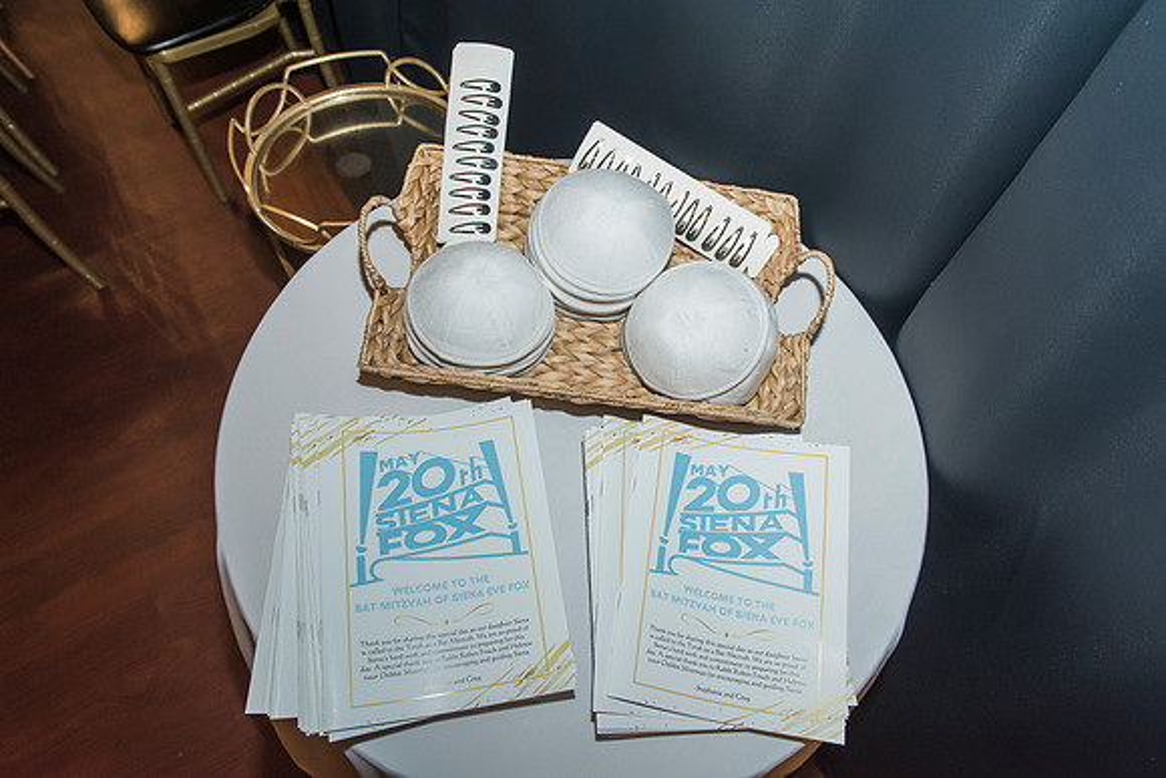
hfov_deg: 73.7
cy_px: 389
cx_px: 583
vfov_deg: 53.2
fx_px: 777
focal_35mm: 24
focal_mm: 24
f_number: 4.5
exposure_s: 1/125
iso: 1250
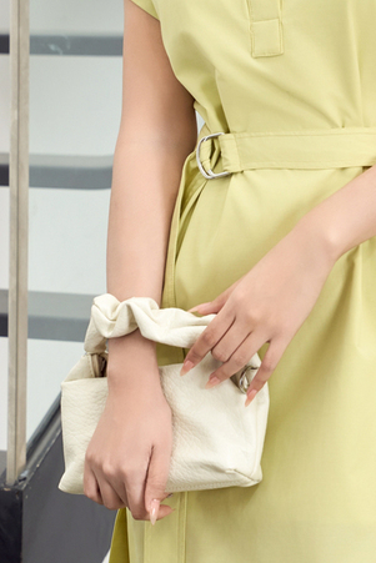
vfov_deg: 10.4
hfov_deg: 6.9
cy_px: 167
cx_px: 330
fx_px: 3099
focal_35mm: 198
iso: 320
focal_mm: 59.9
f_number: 4
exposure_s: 1/160
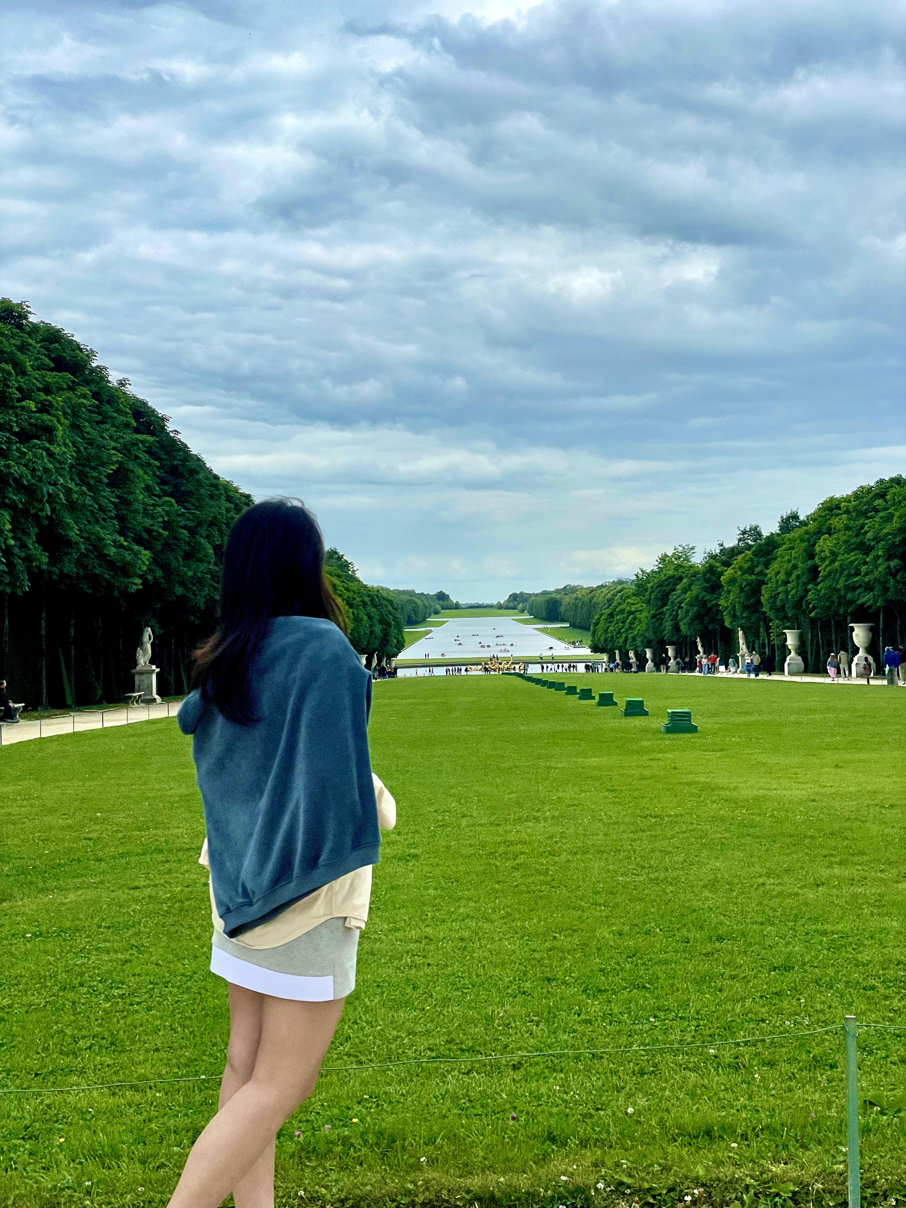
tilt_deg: +1.1
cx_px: 453
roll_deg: +0.5
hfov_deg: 28.0
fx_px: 1815
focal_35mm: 52
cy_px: 604
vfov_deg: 36.8
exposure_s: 1/1776
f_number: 2
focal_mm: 6
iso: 25
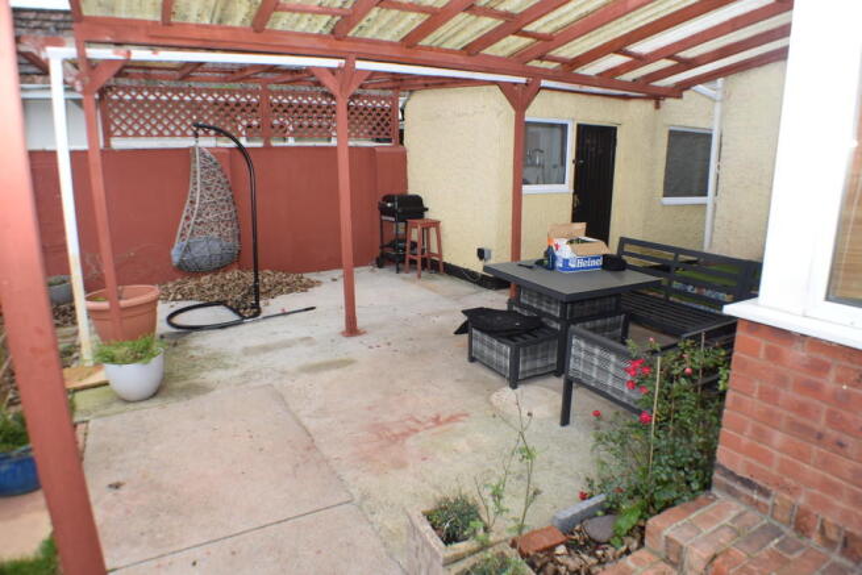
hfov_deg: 67.4
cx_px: 431
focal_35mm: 27
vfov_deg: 48.0
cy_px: 288
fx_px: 647
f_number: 6.3
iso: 400
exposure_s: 1/160
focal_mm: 18
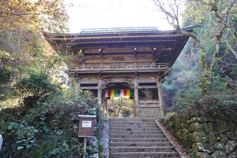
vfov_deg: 53.1
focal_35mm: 24
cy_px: 79
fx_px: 158
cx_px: 118
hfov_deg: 73.7
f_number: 4
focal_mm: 16
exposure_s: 1/60
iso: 400
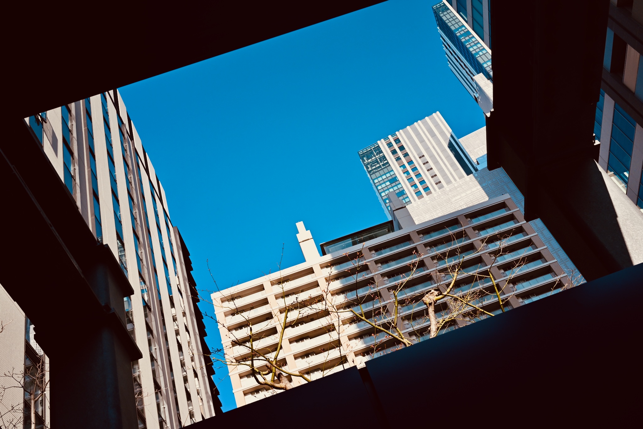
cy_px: 214
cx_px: 322
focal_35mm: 40
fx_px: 714
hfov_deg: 48.5
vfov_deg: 33.4
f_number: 16
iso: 800
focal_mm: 40
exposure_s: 1/500
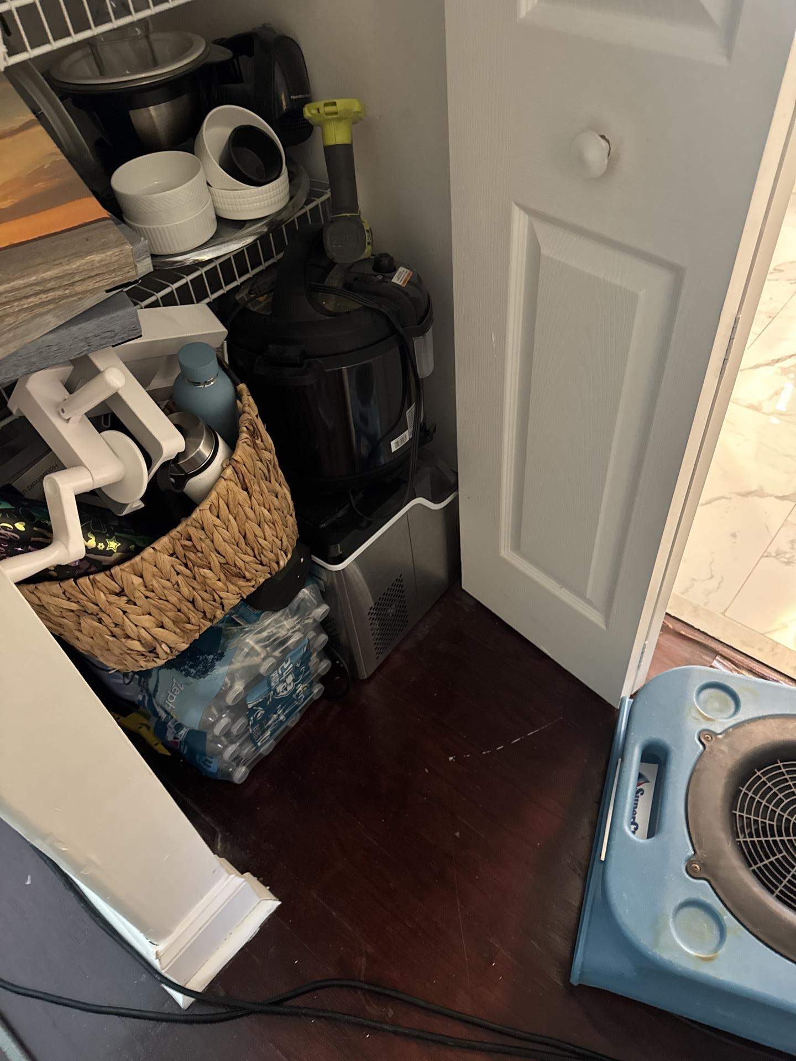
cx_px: 398
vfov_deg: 71.6
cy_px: 530
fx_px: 736
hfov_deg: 56.8
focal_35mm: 24
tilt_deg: -47.4
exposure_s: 1/30
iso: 1000
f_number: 1.78
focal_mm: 6.76
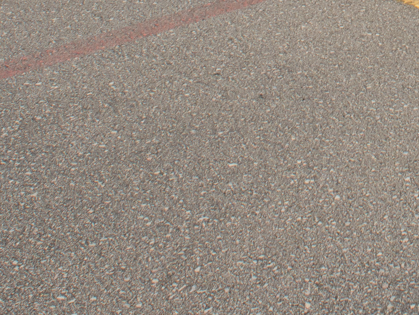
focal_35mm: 83
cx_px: 468
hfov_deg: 22.2
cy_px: -267
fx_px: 1005
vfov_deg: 15.2
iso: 400
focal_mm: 20
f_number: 9
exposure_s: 1/500
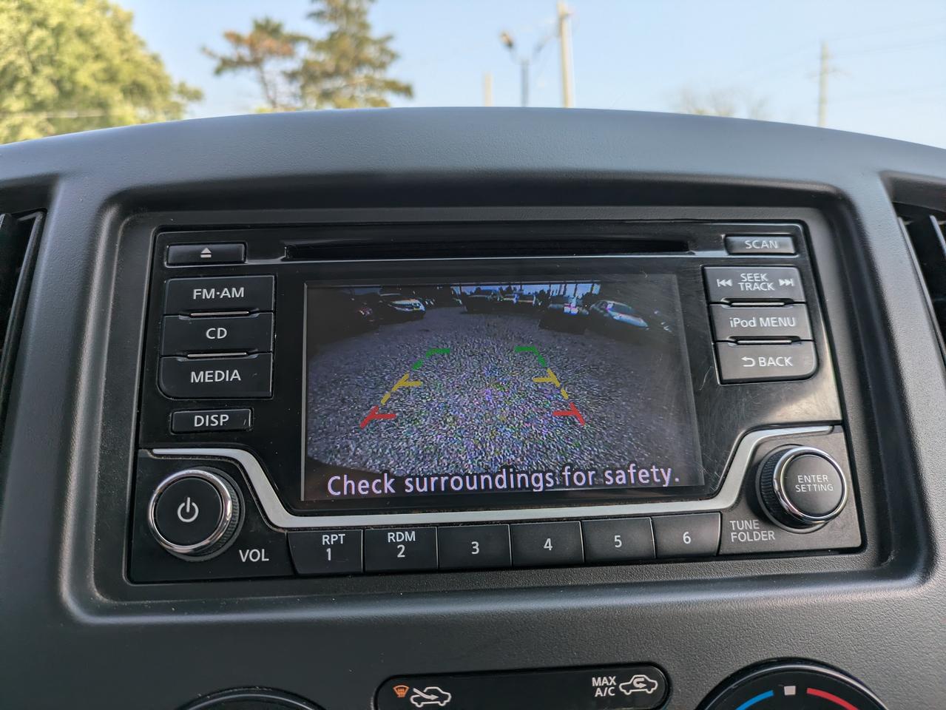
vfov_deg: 54.9
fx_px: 683
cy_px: 355
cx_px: 473
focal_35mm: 25
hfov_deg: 69.4
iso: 47
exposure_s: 1/658
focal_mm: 5.43
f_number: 1.89
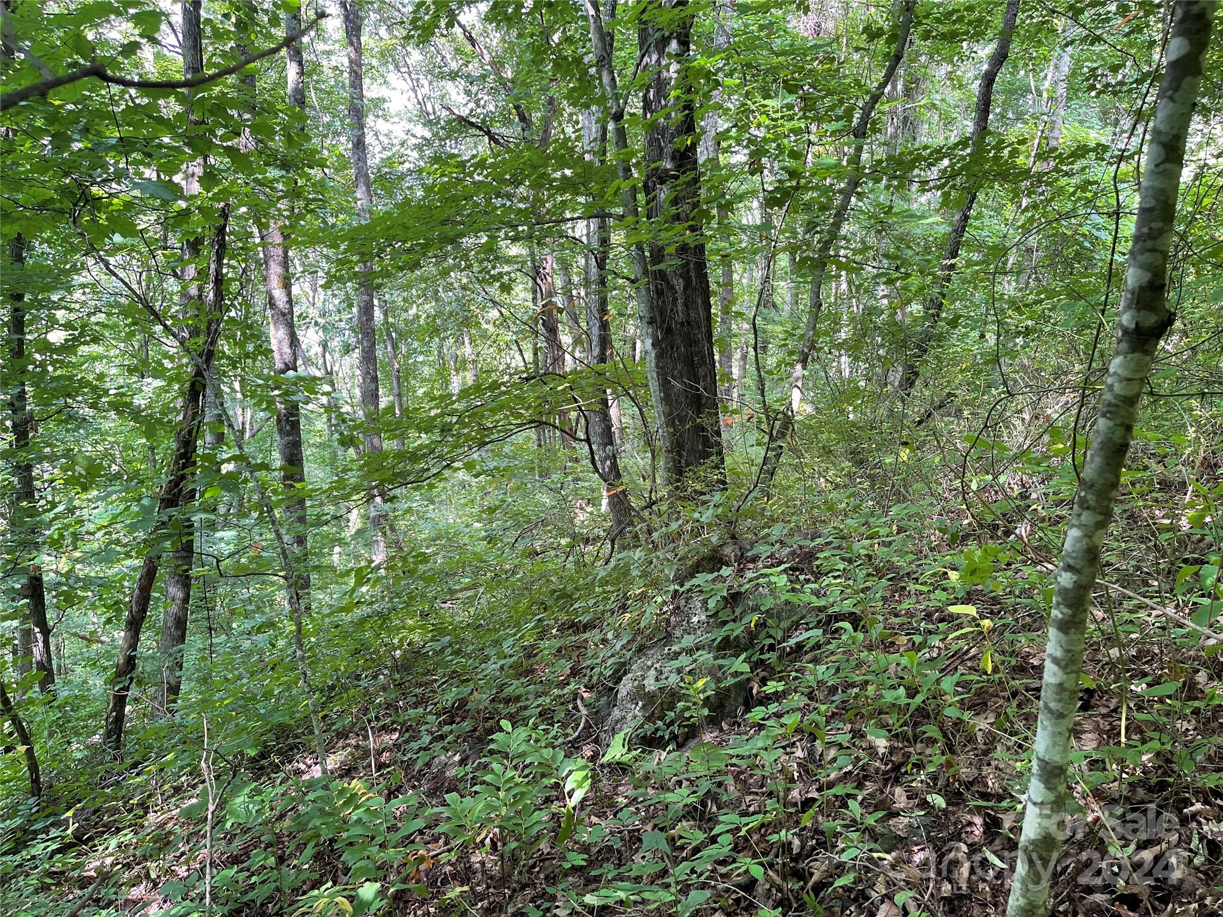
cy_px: 458
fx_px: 883
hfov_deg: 69.4
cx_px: 612
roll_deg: -3.9
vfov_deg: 54.9
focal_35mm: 25
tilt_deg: -9.7
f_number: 1.6
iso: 125
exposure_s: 1/118
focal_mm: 5.1
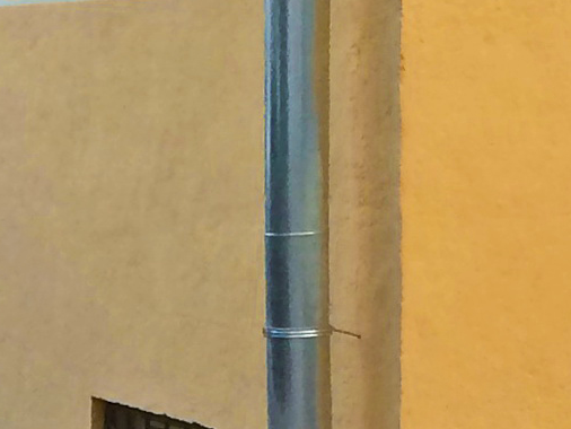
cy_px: 809
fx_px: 3086
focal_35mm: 187
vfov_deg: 7.7
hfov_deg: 10.6
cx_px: 328
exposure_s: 1/33
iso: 50
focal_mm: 4.15
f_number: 2.2
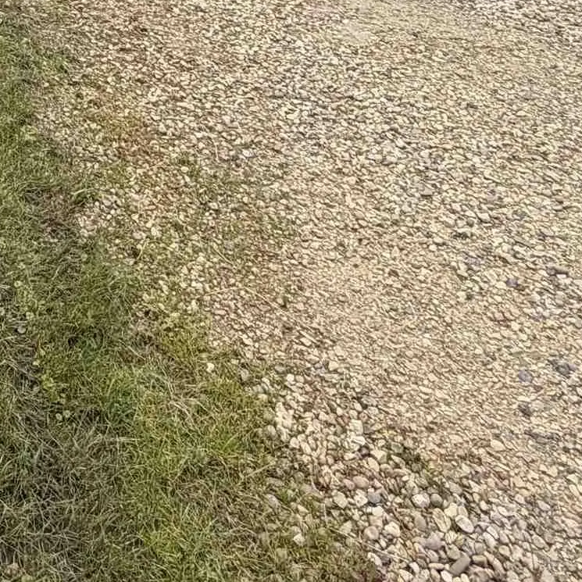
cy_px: -261
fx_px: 970
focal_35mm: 51
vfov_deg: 25.9
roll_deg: +0.1
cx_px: -106
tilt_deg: -7.9
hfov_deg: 29.1
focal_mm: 2.22
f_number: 2.2
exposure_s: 1/506
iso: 40
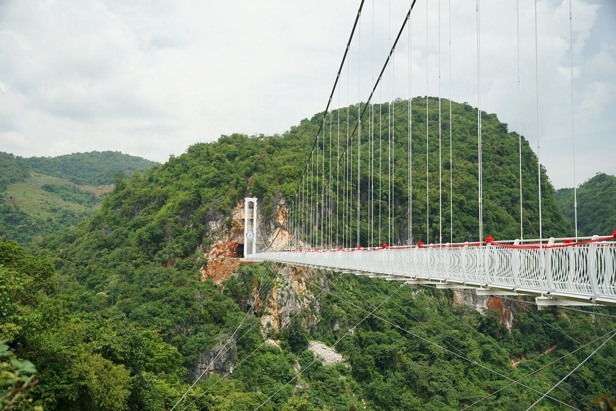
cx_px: 308
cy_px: 206
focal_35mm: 32
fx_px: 556
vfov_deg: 40.5
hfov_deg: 58.0
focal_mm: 32.5
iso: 400
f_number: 4.5
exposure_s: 1/1000
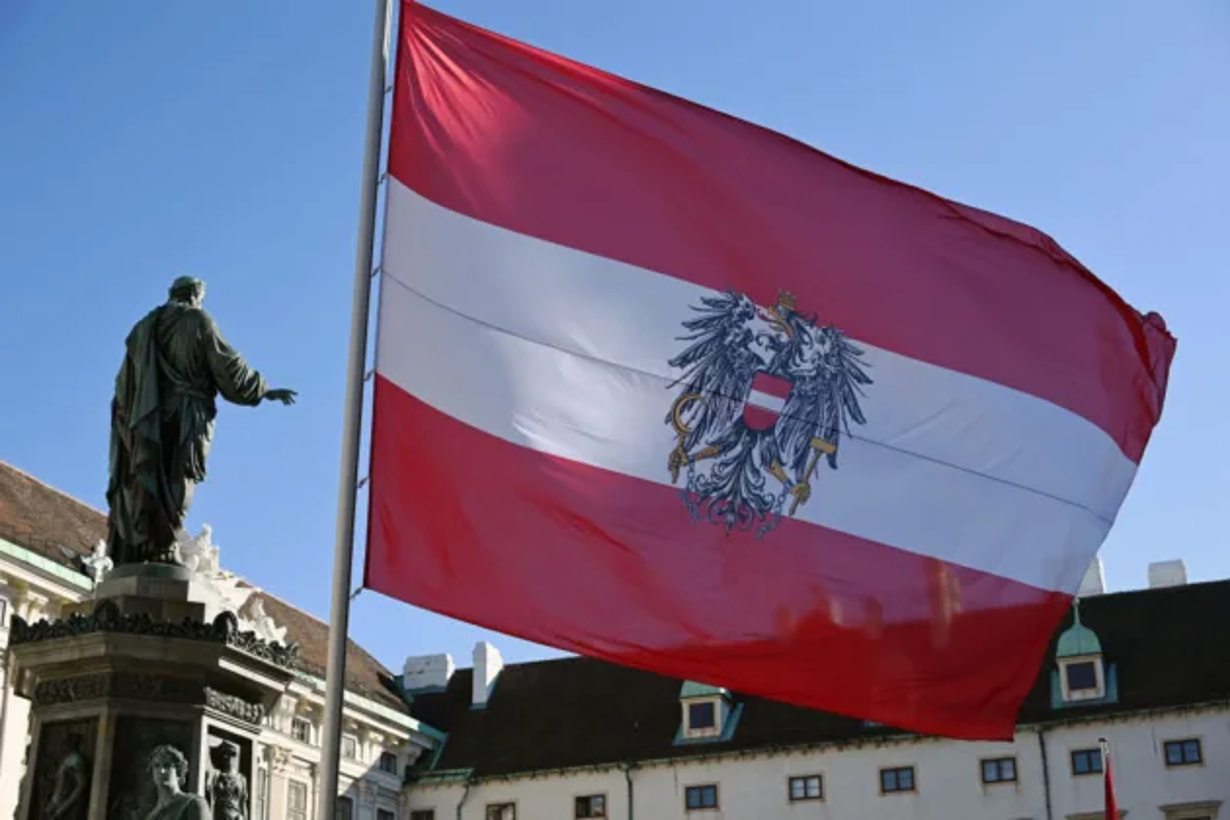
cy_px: 410
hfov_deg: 39.6
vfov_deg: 27.0
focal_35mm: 50
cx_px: 615
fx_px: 1708
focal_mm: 50
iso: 200
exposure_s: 1/2000
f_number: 4.5
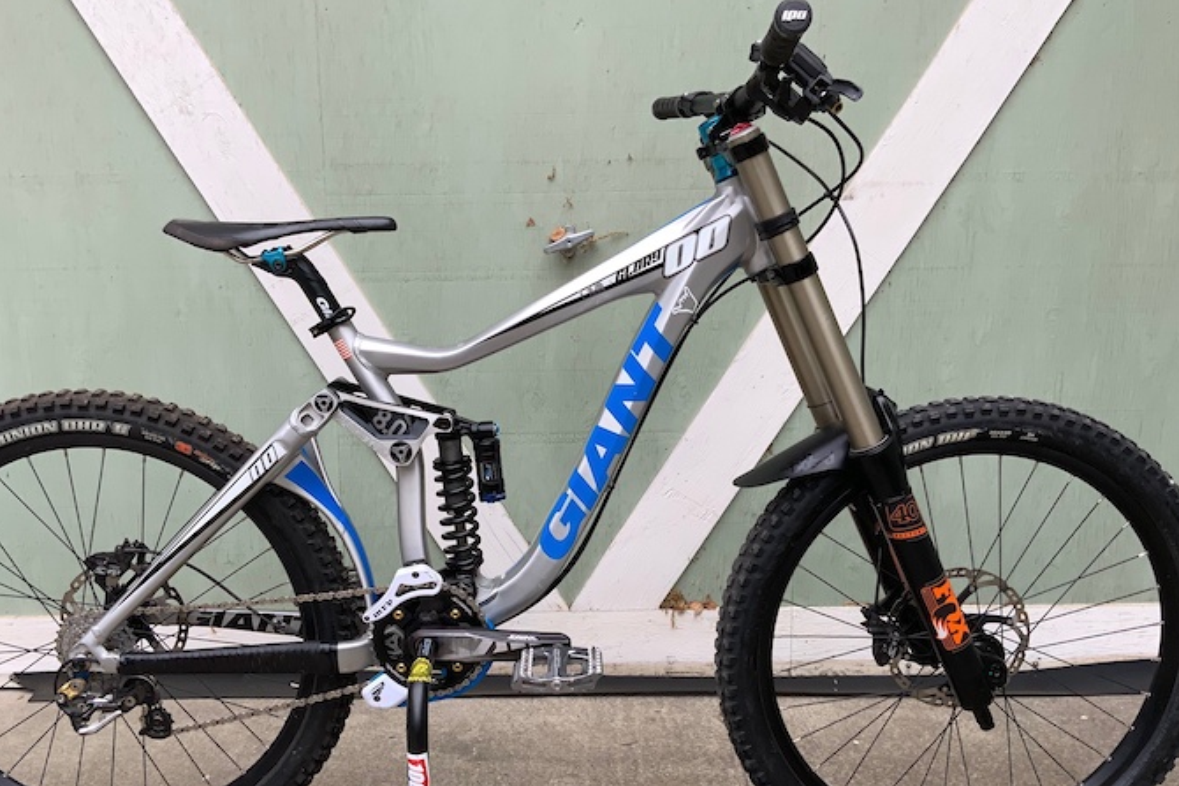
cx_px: 553
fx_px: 1179
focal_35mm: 36
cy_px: 482
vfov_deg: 36.7
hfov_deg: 53.1
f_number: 1.8
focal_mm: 3
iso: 16
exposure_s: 1/203
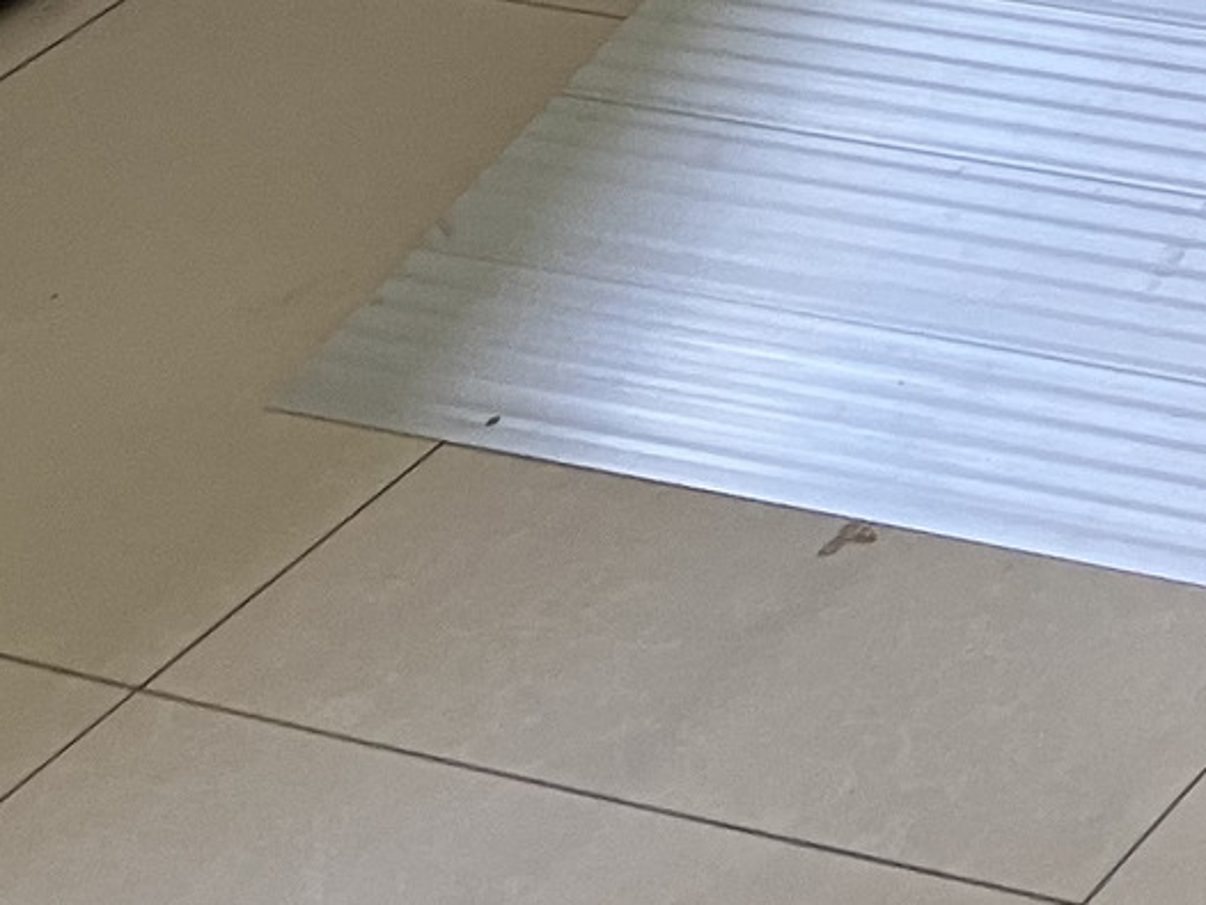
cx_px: 2511
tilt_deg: -18.5
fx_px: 4636
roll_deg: +5.1
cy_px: -1154
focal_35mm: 133
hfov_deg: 12.7
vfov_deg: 10.0
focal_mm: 3.99
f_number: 1.8
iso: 50
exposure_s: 1/50
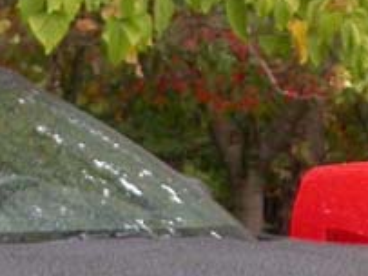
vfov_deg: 7.6
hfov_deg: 10.2
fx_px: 2040
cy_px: 452
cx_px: 27
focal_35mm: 192
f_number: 3
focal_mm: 7.85
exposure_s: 1/62
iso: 100
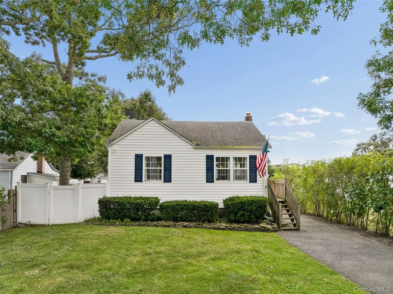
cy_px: 147
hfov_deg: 71.6
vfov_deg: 56.8
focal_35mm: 24
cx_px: 196
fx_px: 272
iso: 100
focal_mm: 12.3
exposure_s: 1/50
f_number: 2.8
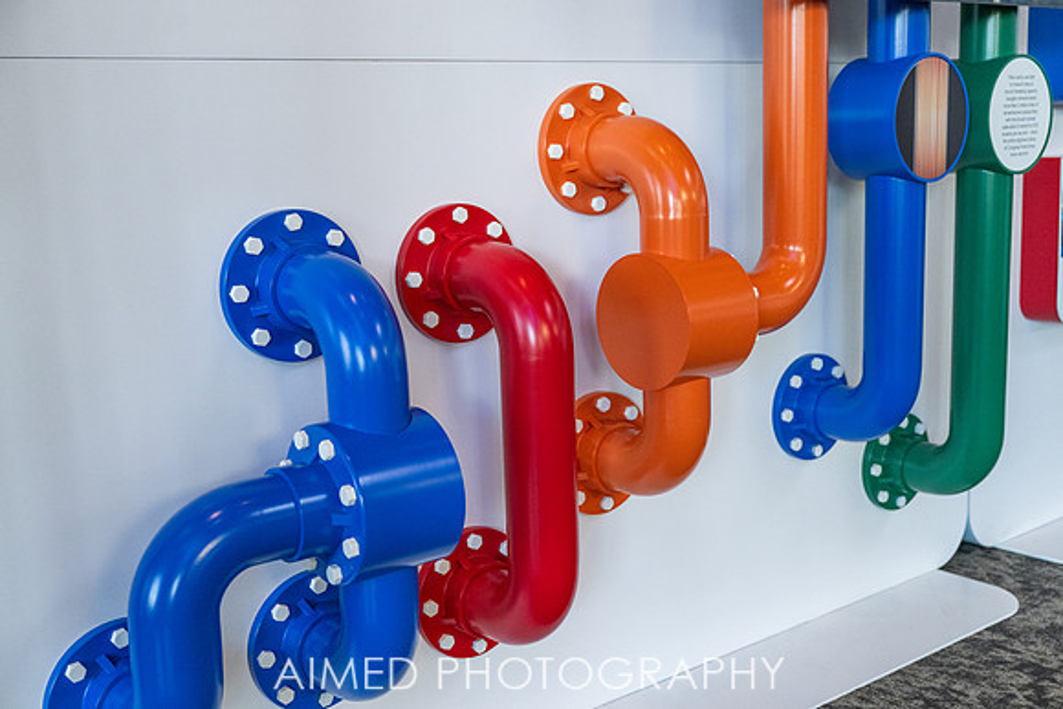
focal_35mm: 42
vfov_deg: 31.8
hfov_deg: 46.3
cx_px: 547
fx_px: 1243
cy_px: 354
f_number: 2.8
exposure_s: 1/200
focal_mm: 40
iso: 1250
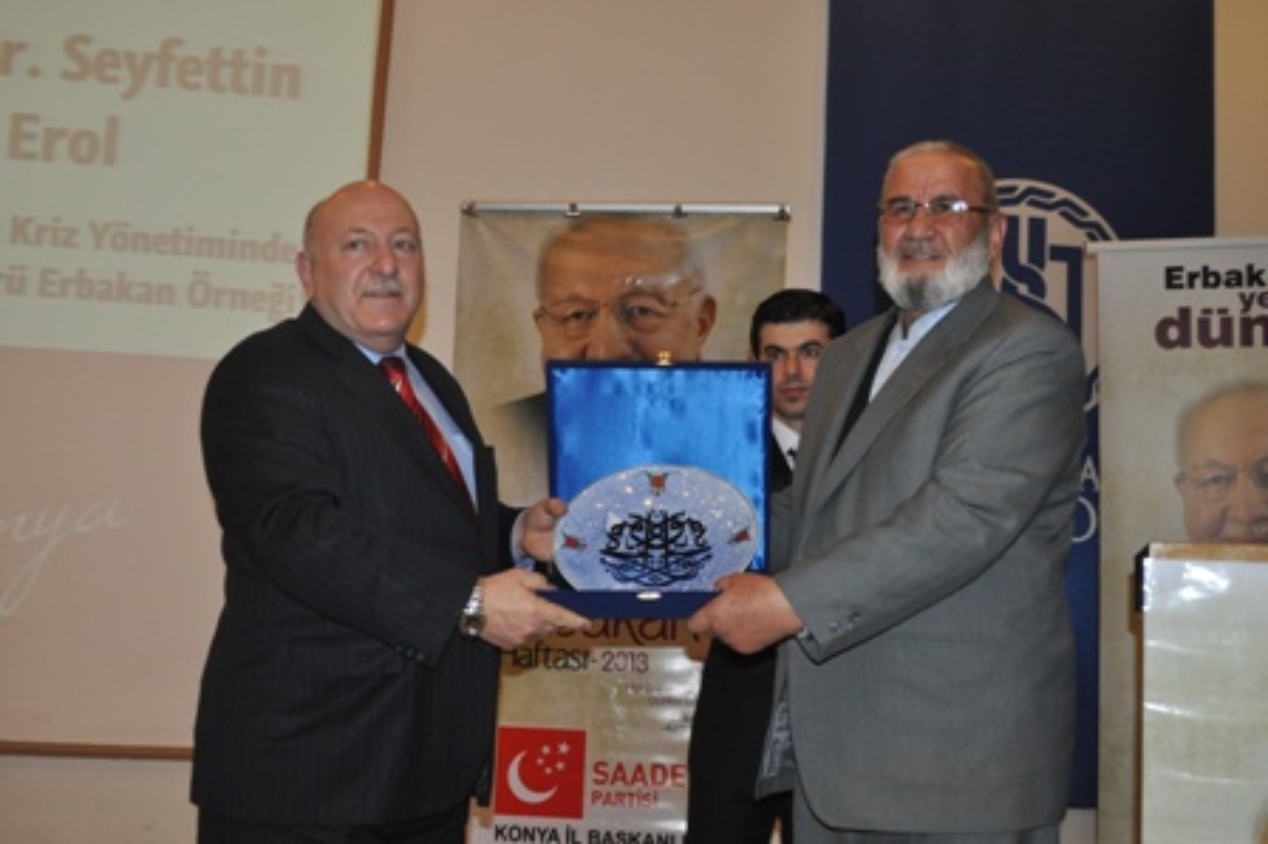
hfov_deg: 46.4
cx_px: 634
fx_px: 1478
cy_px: 422
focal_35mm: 42
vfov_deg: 31.8
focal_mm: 28
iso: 800
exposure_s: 1/60
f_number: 4.5
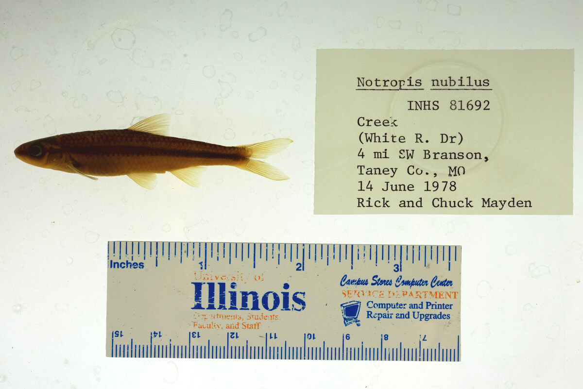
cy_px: 194
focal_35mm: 60
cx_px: 292
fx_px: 972
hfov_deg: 33.4
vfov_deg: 22.6
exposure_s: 1/200
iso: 100
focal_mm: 60
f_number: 10
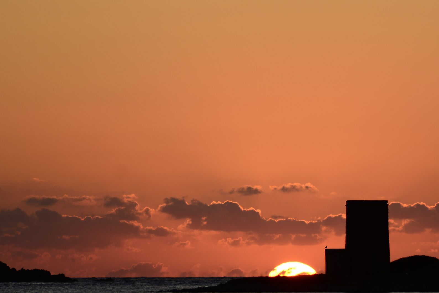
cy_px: 203
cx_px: 319
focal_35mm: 477
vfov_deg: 2.9
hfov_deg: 4.3
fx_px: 5815
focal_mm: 210
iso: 100
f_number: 5.6
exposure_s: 1/323
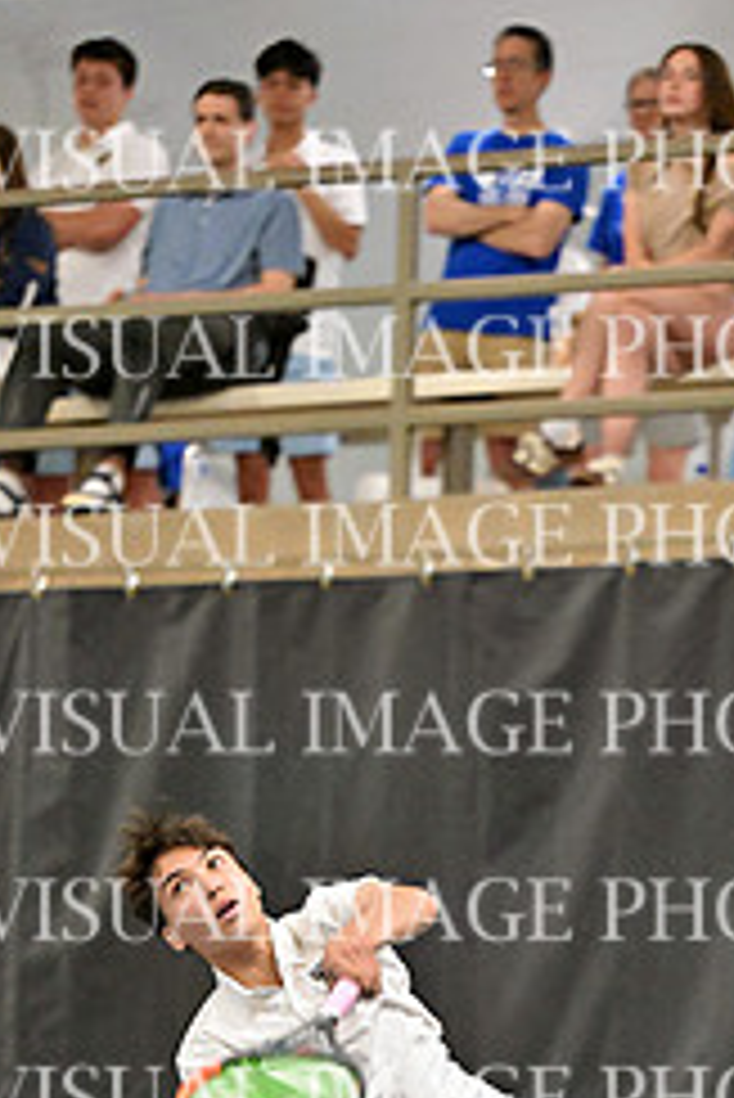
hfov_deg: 5.7
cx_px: 576
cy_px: 1004
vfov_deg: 8.5
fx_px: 7329
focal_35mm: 240
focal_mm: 130
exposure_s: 1/1000
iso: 8000
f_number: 2.8
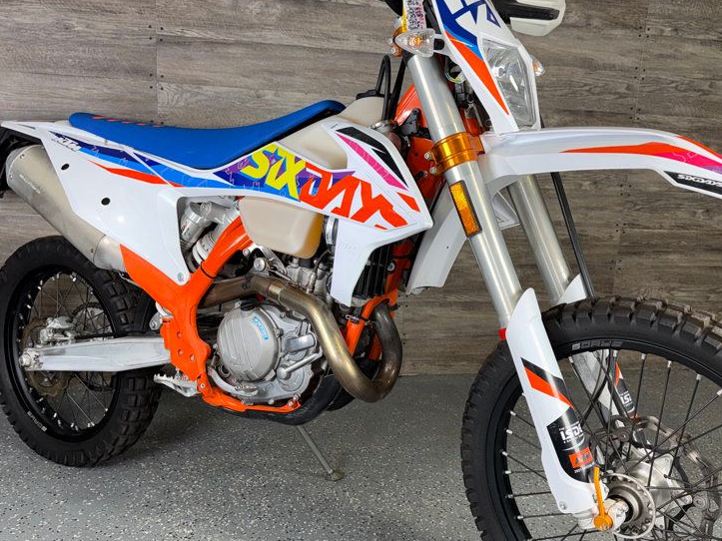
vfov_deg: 41.8
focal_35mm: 34
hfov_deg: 54.0
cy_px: 291
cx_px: 366
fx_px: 709
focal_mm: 6.76
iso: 50
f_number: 1.78
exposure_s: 1/30
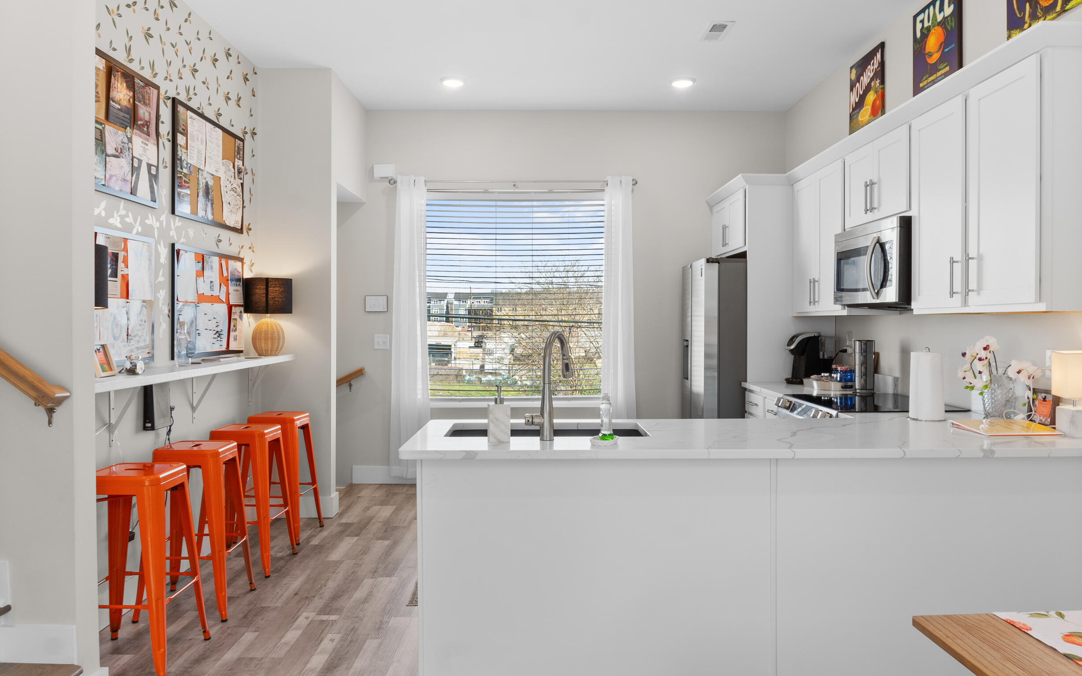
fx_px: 737
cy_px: 339
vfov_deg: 49.3
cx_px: 541
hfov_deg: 72.5
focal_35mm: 25
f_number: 9
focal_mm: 16
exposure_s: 1/5
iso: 250
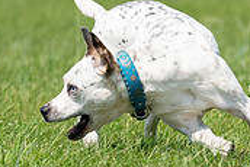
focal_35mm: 865
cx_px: 215
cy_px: 57
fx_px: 6012
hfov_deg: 2.4
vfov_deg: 1.6
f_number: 5.6
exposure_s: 1/4000
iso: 500
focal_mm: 257
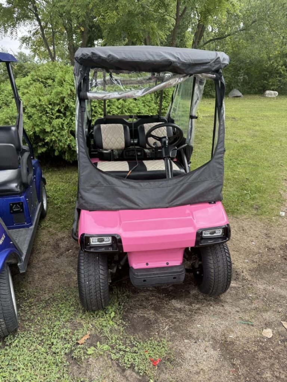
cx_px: 144
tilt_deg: -15.1
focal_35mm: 24
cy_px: 191
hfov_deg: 56.8
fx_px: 265
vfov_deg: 71.6
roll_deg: -3.4
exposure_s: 1/1106
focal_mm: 6.76
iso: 80
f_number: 1.78
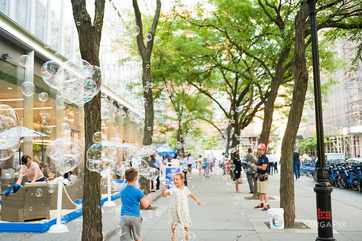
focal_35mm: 38
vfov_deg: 35.0
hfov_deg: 50.7
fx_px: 382
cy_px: 120
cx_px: 181
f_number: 3.2
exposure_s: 1/500
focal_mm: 38
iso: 800
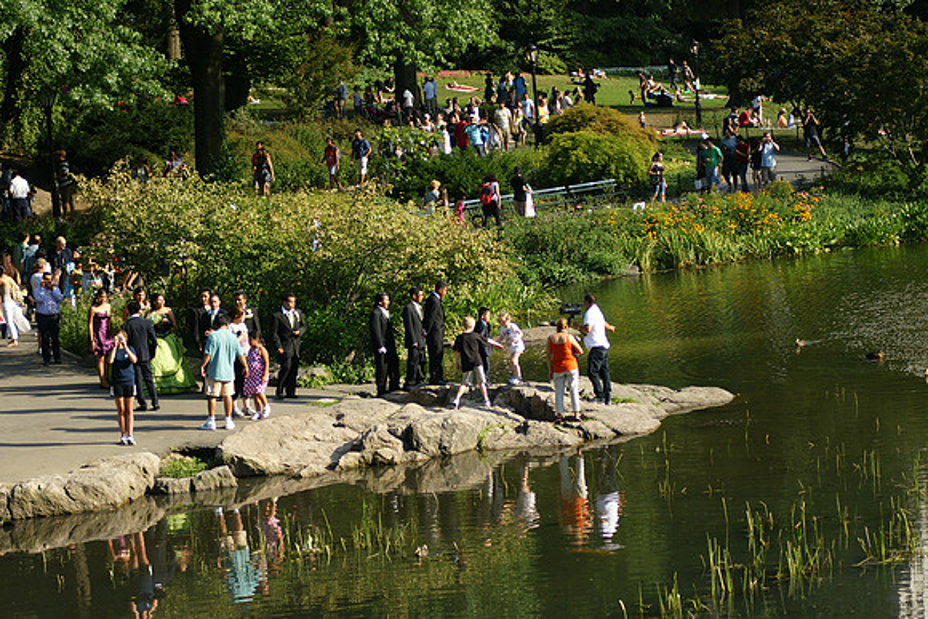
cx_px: 464
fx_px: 3481
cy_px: 310
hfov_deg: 15.2
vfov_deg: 10.2
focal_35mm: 135
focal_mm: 90
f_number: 4
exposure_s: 1/640
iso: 200
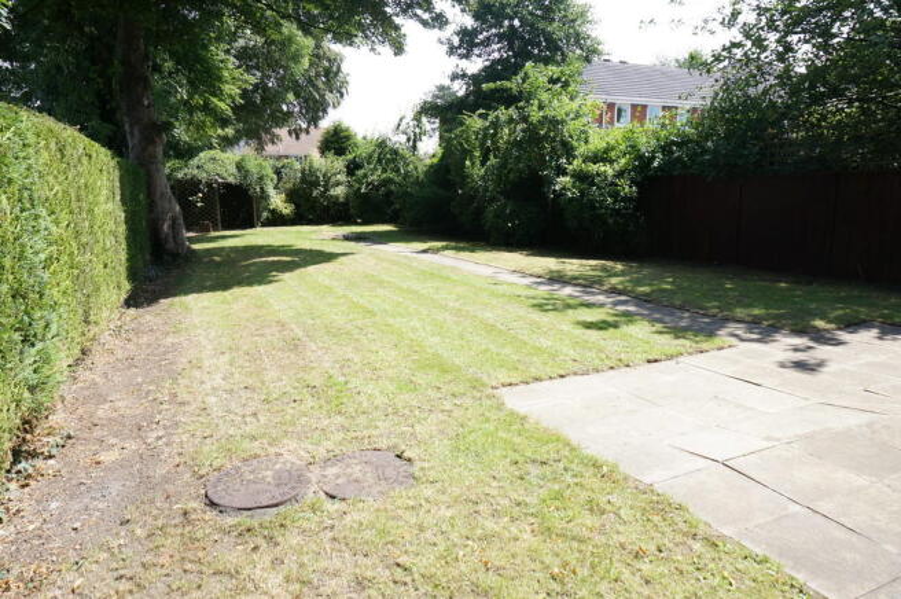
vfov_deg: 53.0
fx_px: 600
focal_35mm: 24
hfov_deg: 73.8
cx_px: 450
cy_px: 300
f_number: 7.1
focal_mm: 16
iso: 100
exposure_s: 1/100
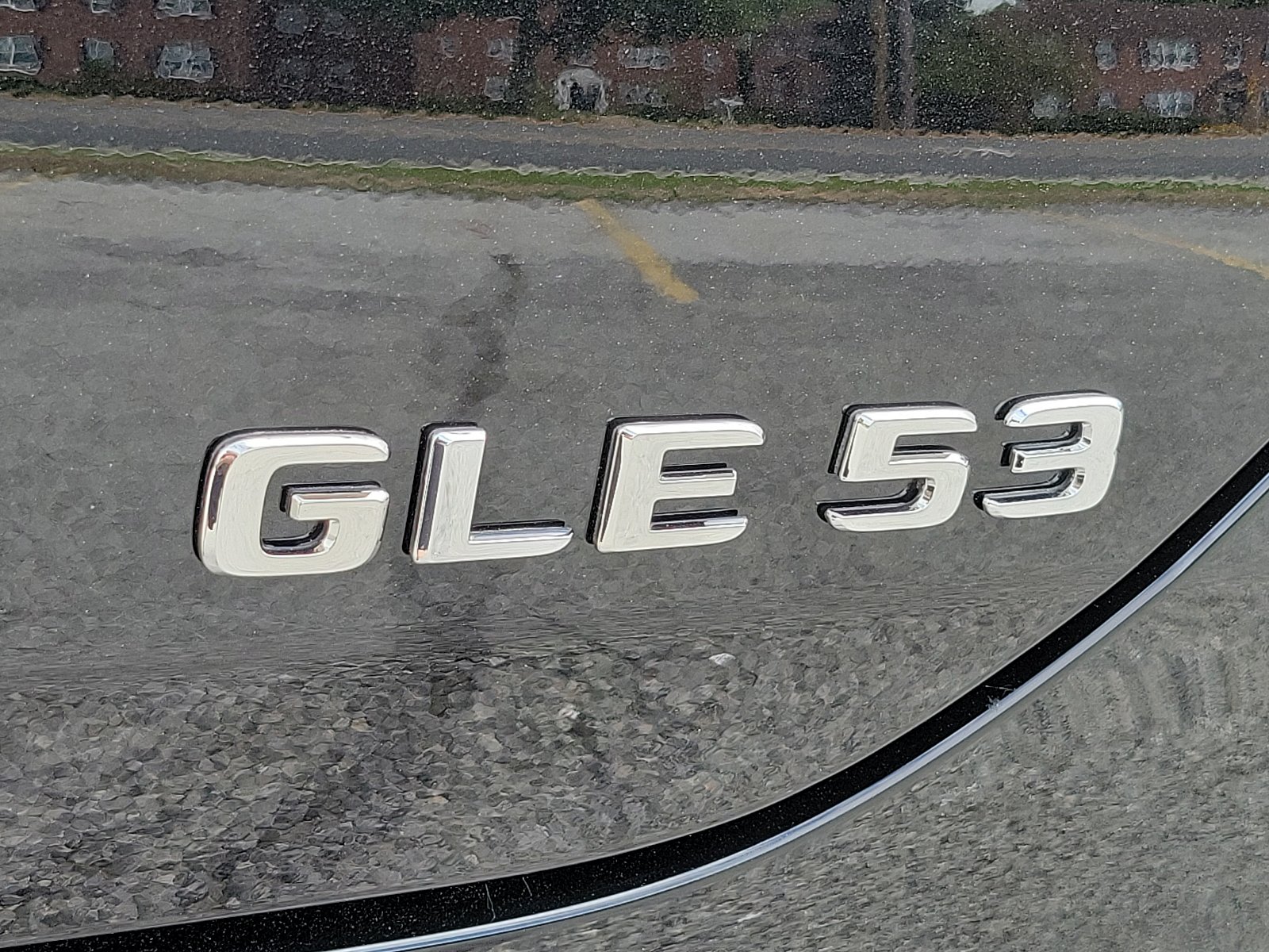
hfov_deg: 67.3
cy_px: 476
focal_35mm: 26
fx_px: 953
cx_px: 634
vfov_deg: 53.1
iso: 50
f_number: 1.8
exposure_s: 1/294
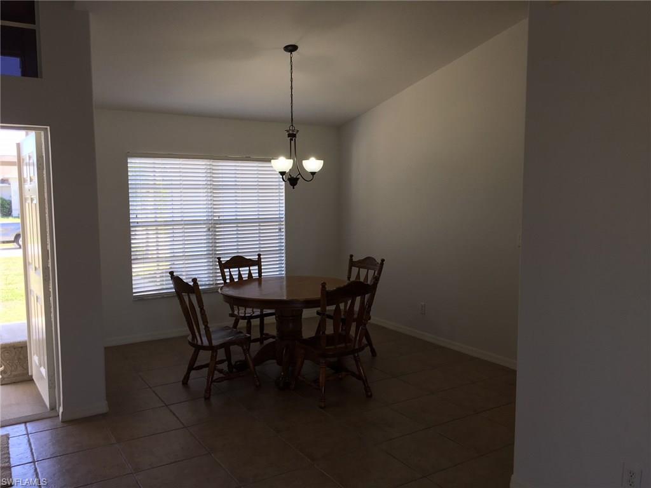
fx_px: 545
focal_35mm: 29
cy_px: 244
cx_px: 326
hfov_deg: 61.7
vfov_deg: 48.2
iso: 25
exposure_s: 1/60
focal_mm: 4.15
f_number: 2.2
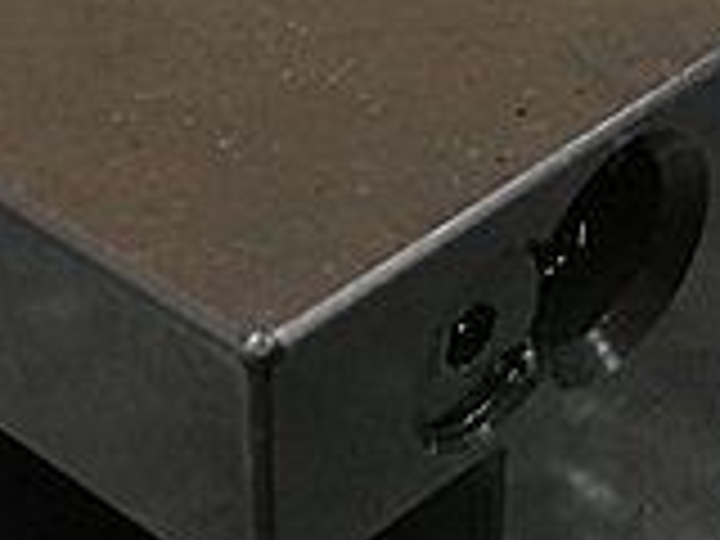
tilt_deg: -44.9
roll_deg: -2.9
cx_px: 279
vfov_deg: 12.7
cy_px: 418
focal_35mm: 116
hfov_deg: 17.0
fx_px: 2413
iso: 160
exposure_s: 1/30
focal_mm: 4.15
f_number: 2.2
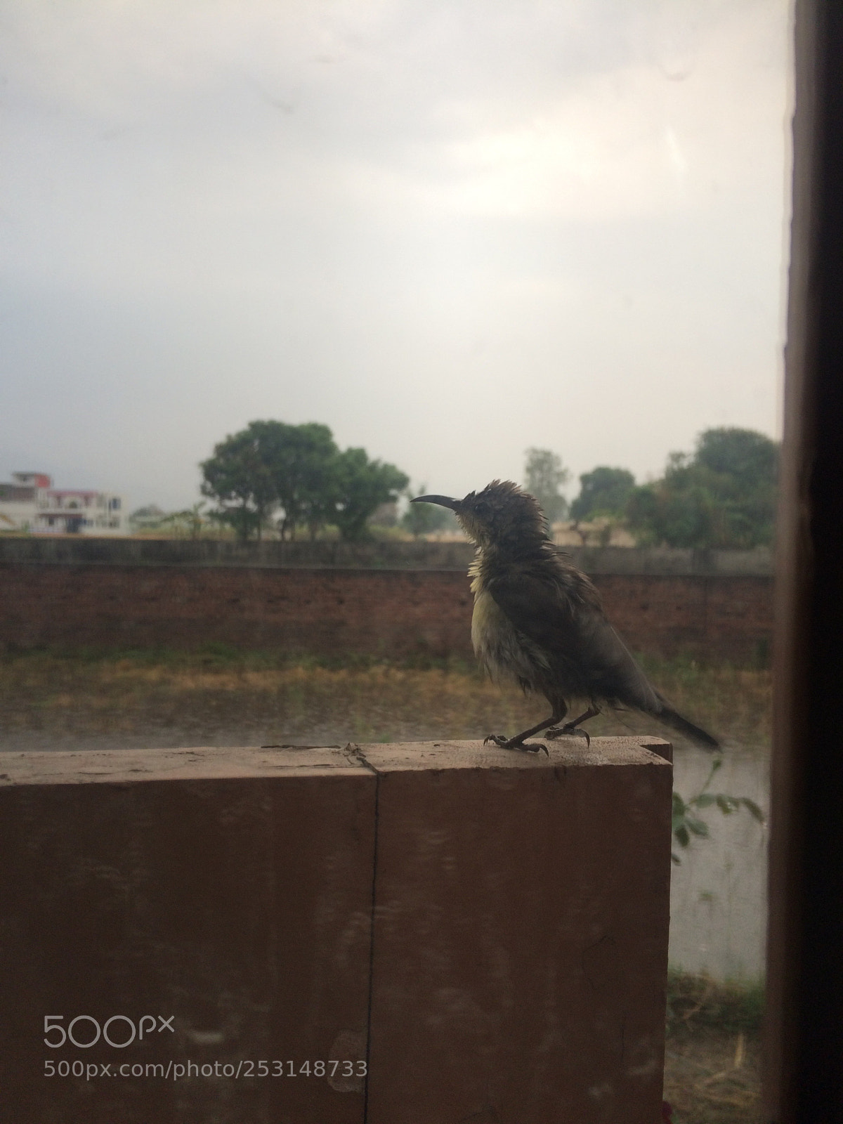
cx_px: 422
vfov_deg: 61.7
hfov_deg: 48.2
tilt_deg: -0.9
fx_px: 942
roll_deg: +0.2
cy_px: 562
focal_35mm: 29
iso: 40
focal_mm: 4.15
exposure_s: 1/50
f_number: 2.2
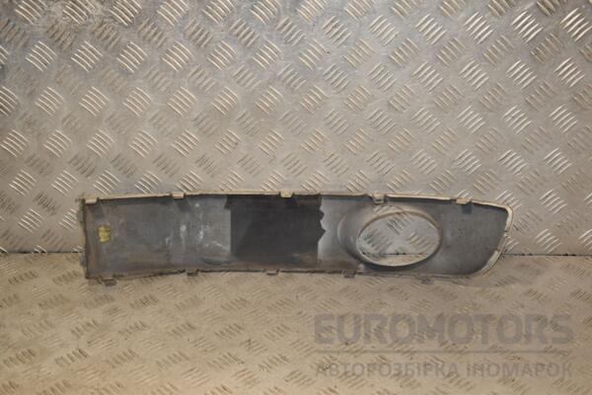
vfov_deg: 26.5
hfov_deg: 38.9
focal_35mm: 51
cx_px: 296
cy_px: 198
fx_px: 839
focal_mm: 34
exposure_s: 1/200
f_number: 6.3
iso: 800
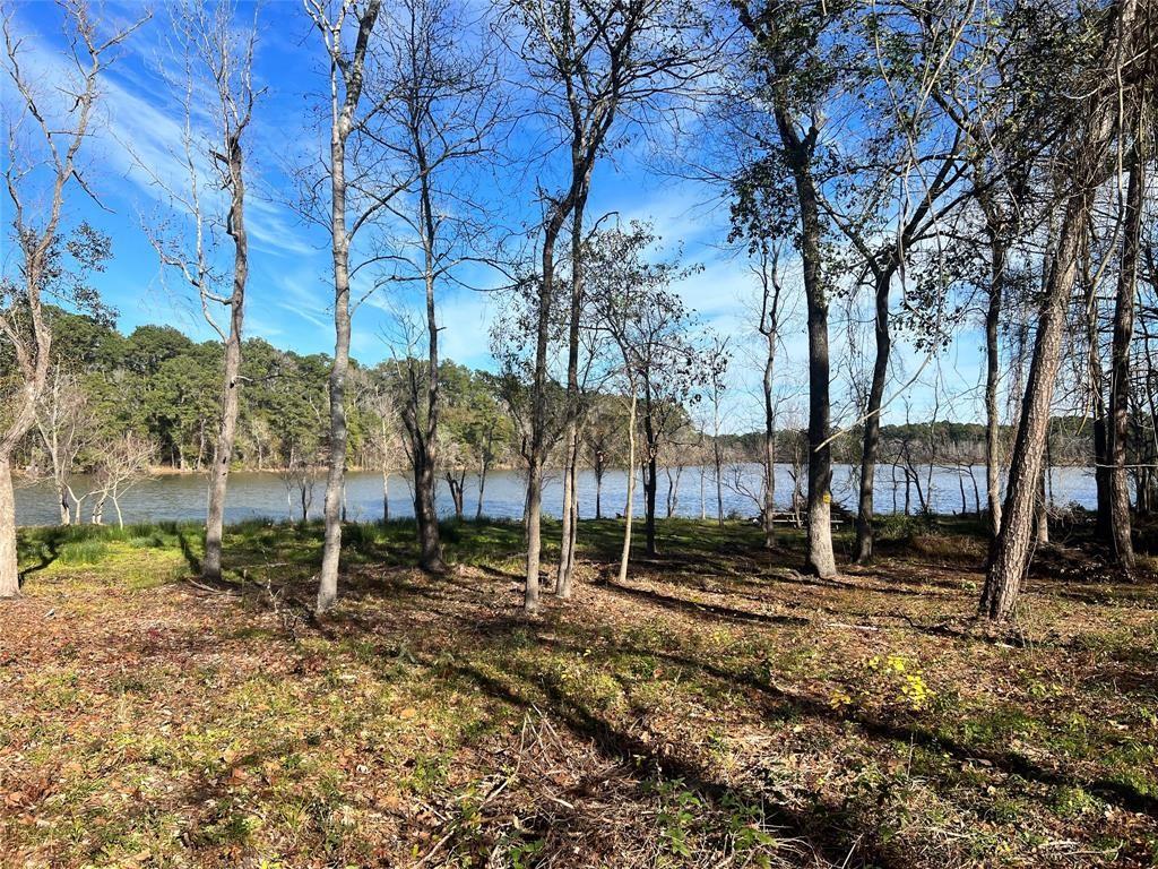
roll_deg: -0.4
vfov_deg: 53.1
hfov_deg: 67.3
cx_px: 579
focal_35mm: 26
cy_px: 434
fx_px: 870
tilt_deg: +0.8
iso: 50
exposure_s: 1/3571
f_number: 1.5
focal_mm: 5.7
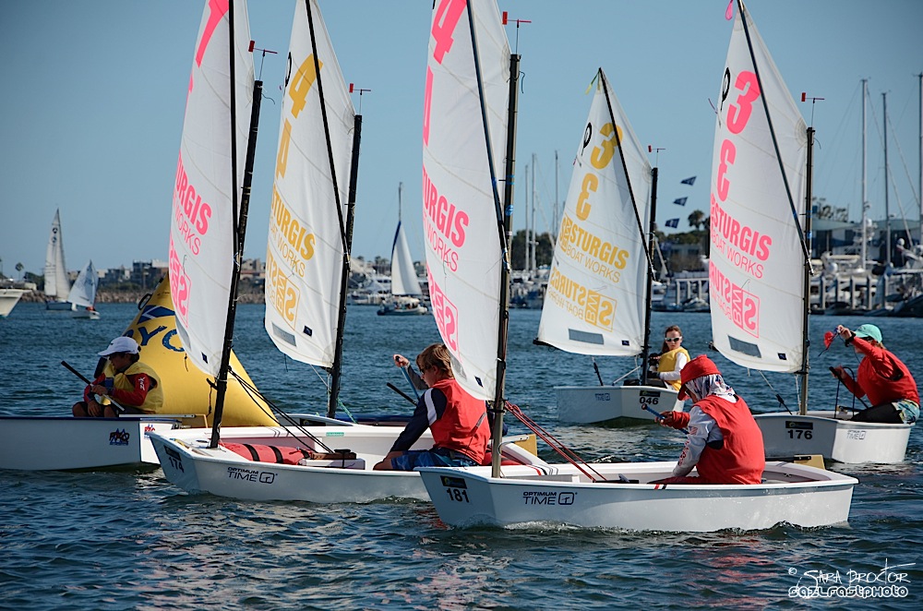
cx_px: 462
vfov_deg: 8.7
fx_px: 4029
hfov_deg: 13.1
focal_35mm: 158
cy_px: 306
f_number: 5.6
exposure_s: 1/640
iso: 100
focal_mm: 105
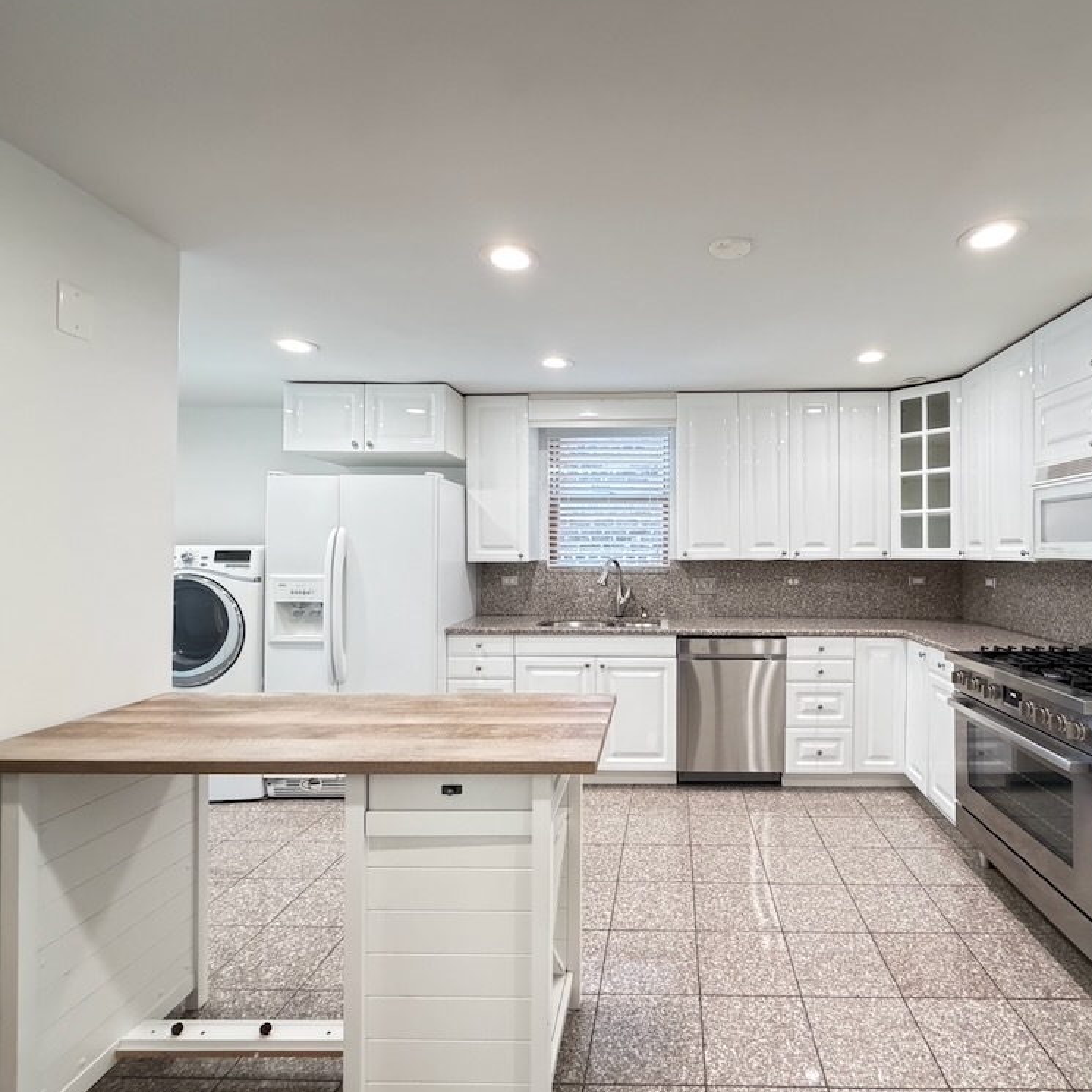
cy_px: 548
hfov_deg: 82.7
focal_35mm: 17
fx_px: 607
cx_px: 668
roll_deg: -0.2
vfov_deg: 84.0
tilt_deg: -0.1
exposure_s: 1/60
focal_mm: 2.22
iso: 640
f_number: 2.2
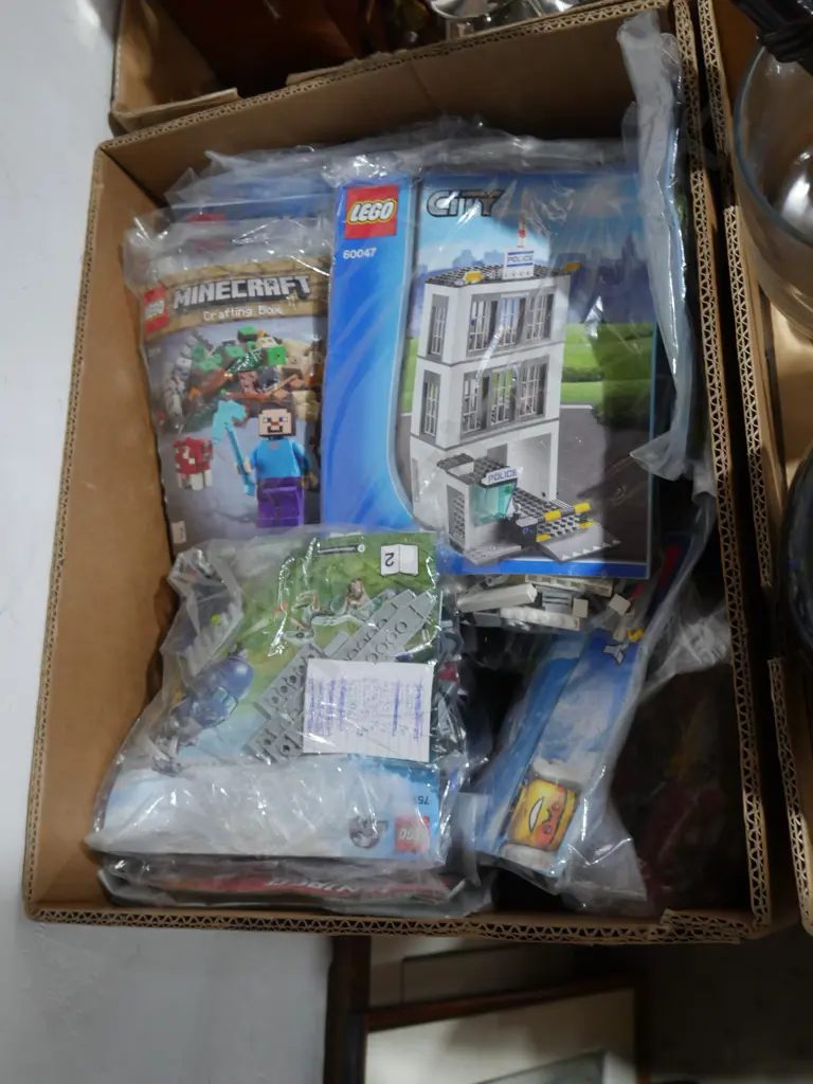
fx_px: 1127
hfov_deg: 39.7
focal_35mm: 36
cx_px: 406
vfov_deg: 51.4
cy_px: 542
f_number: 4
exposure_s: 1/60
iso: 1250
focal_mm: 18
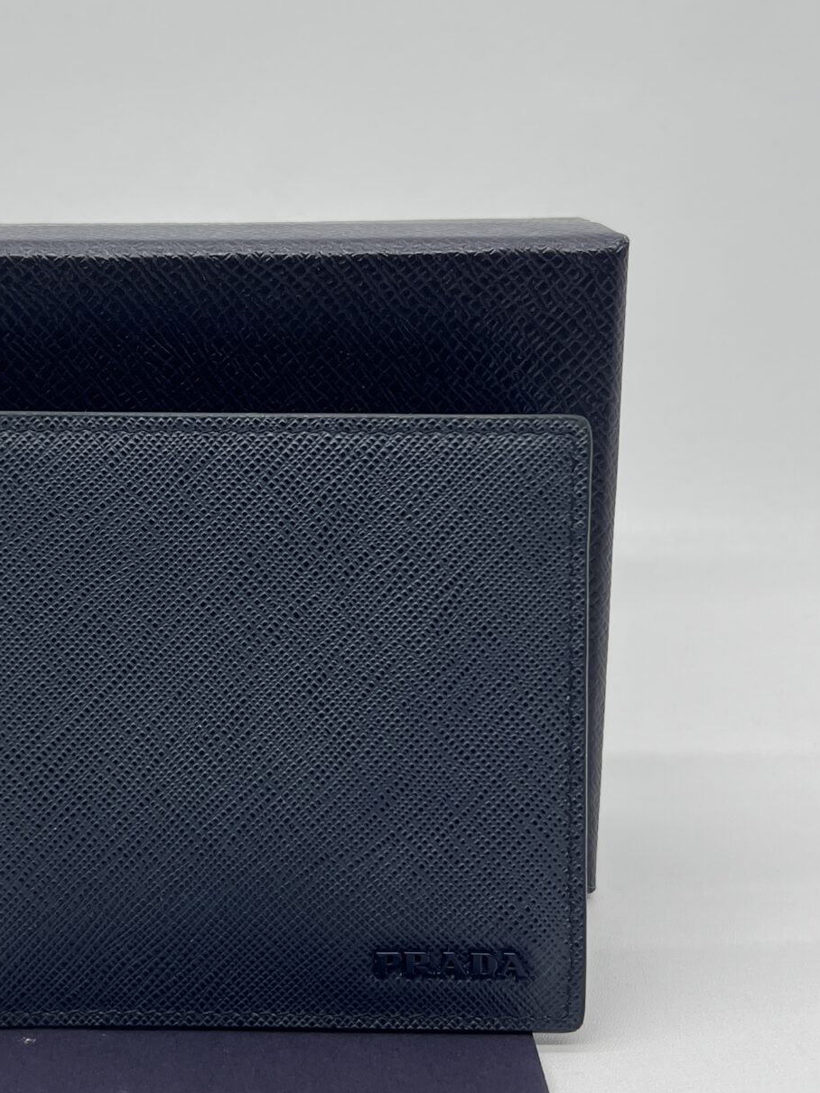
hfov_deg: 26.3
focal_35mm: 55
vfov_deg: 34.9
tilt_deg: -16.9
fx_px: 1737
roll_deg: +0.2
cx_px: 223
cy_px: 577
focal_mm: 5.7
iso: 40
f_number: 1.5
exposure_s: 1/154
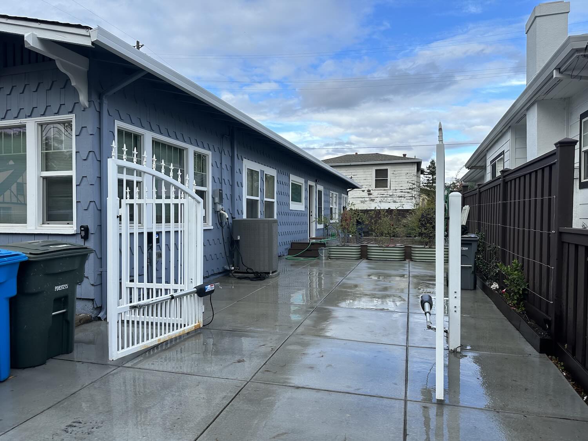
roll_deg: -0.3
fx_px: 408
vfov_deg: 56.8
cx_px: 294
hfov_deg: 71.6
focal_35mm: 24
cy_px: 220
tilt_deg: -1.7
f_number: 1.78
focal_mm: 6.86
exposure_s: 1/1664
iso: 80
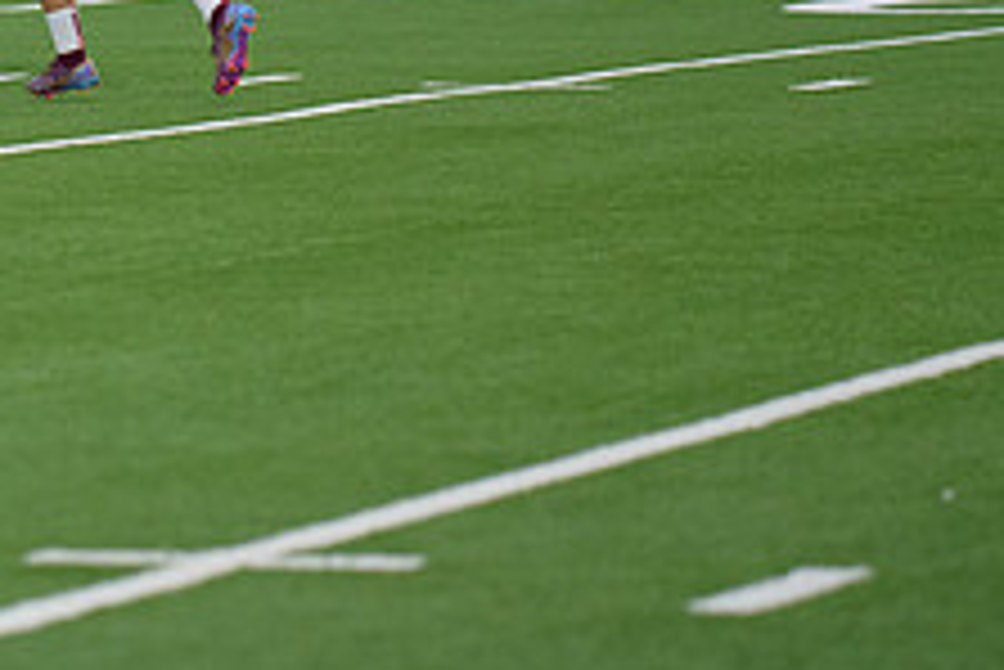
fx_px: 10521
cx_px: -248
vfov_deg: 3.6
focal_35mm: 377
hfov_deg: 5.4
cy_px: -164
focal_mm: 145
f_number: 2.8
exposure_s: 1/3200
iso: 3200
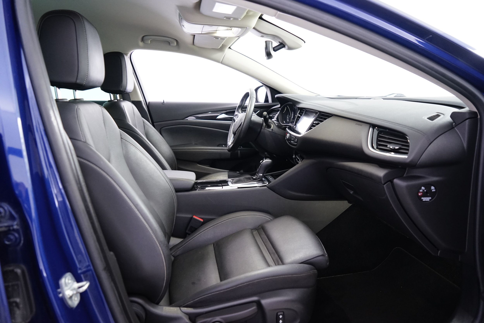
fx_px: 323
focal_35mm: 24
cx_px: 242
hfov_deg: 73.7
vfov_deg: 53.1
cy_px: 162
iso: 2000
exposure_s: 1/8
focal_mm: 24
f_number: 4.5
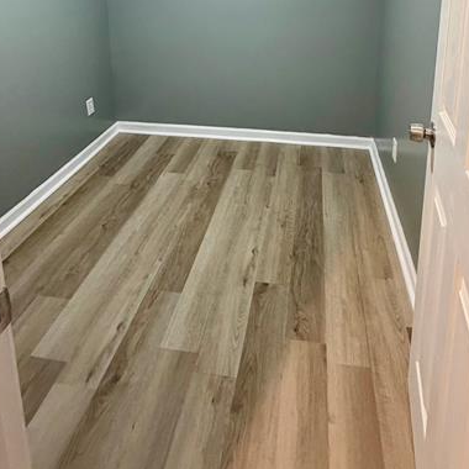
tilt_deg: -11.0
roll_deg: +0.2
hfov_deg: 62.8
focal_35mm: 25
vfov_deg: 53.9
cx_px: 257
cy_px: 37
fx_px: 383
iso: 500
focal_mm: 2.22
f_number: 2.2
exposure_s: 1/60
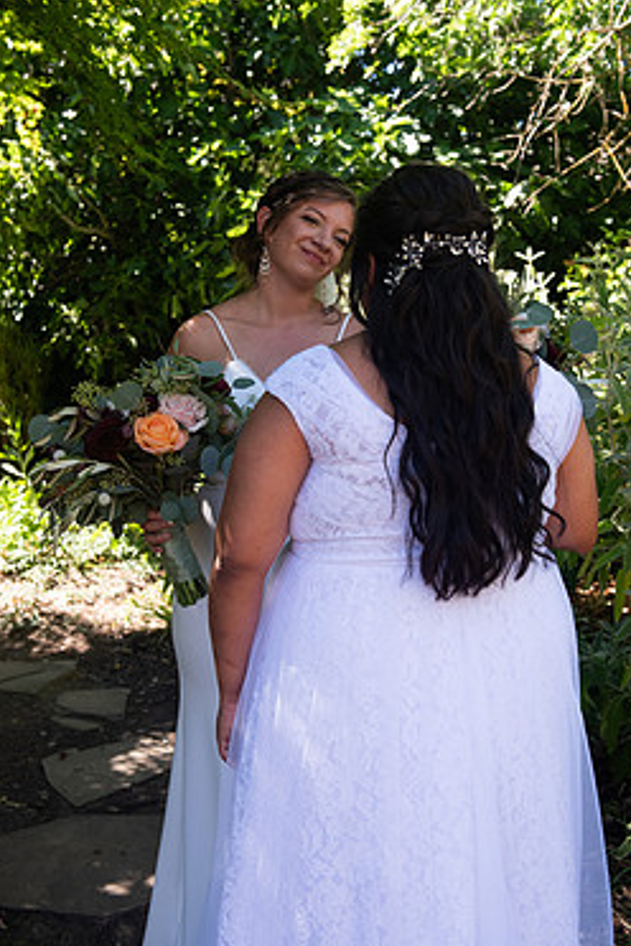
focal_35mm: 46
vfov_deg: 42.7
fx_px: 1209
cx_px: 354
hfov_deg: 29.2
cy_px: 417
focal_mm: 38
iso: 640
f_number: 5
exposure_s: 1/400
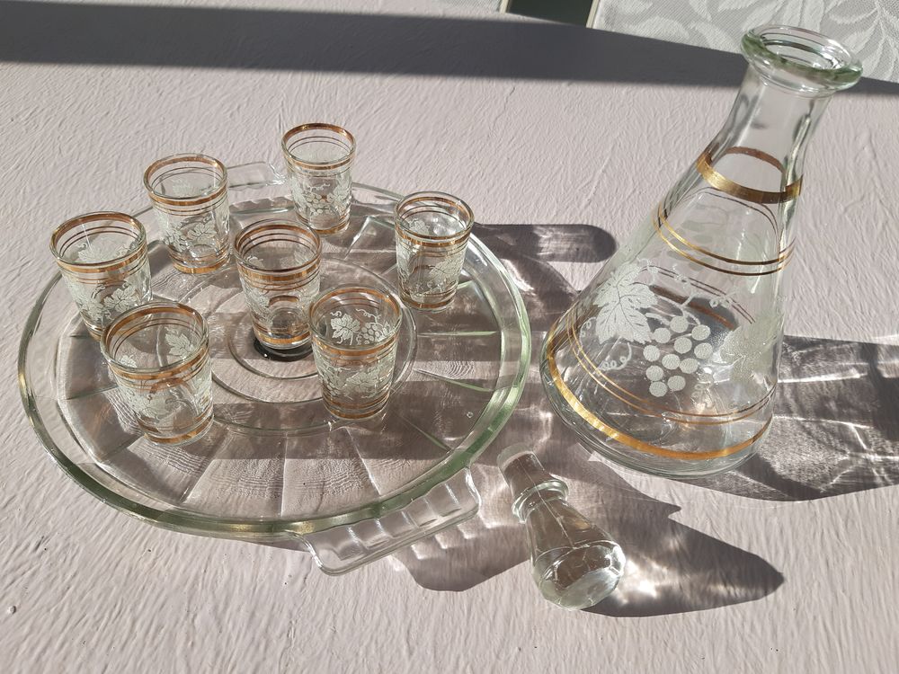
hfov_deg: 67.3
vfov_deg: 53.1
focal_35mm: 26
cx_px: 450
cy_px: 337
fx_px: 675
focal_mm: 3.92
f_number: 1.7
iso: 40
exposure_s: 1/1427
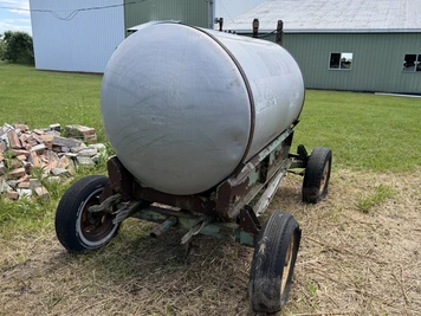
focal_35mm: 27
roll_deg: -0.8
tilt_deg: -11.1
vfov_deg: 51.3
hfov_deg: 65.1
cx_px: 235
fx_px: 328
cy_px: 144
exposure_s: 1/1192
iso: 80
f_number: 1.78
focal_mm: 6.76
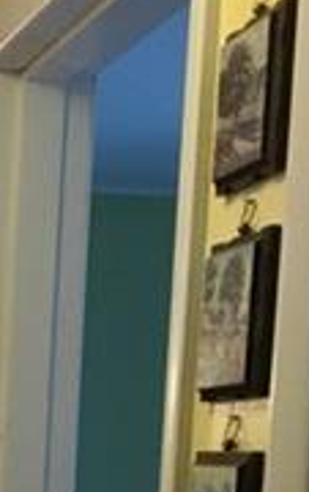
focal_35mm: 131
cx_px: -309
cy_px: 664
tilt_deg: -4.8
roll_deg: -2.7
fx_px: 1759
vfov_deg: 15.1
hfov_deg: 9.4
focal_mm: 4.15
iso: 40
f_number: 2.2
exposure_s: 1/15
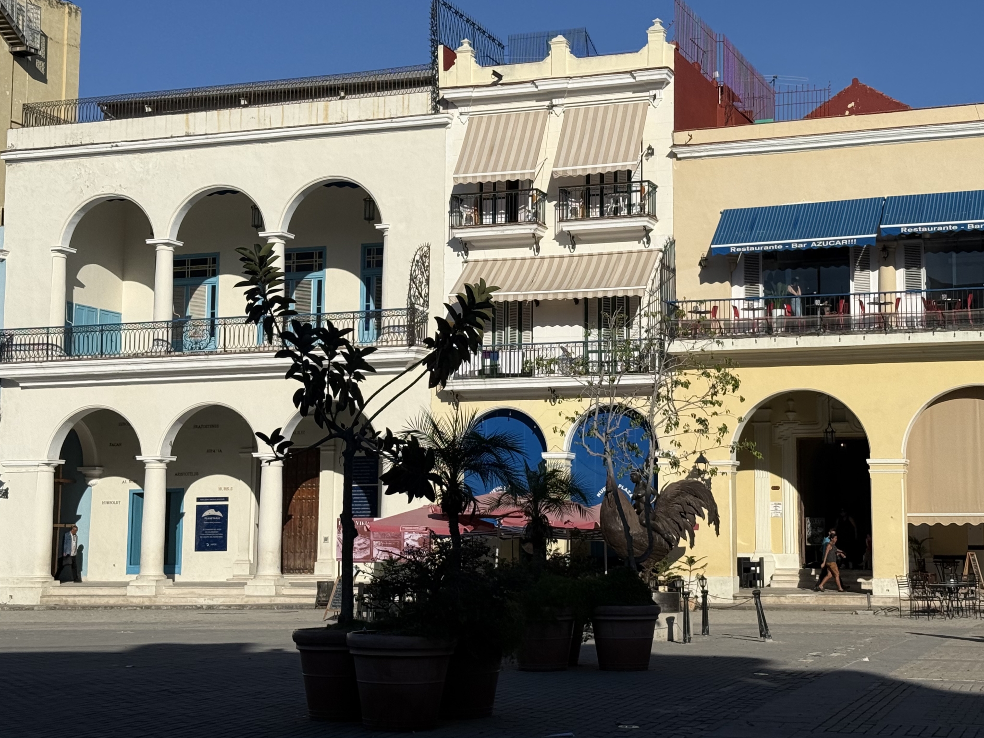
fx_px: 1706
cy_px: 320
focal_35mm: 60
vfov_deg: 24.4
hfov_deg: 32.1
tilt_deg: +7.3
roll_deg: -0.9
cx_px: 567
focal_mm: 6.76
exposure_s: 1/11364
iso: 50
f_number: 1.78
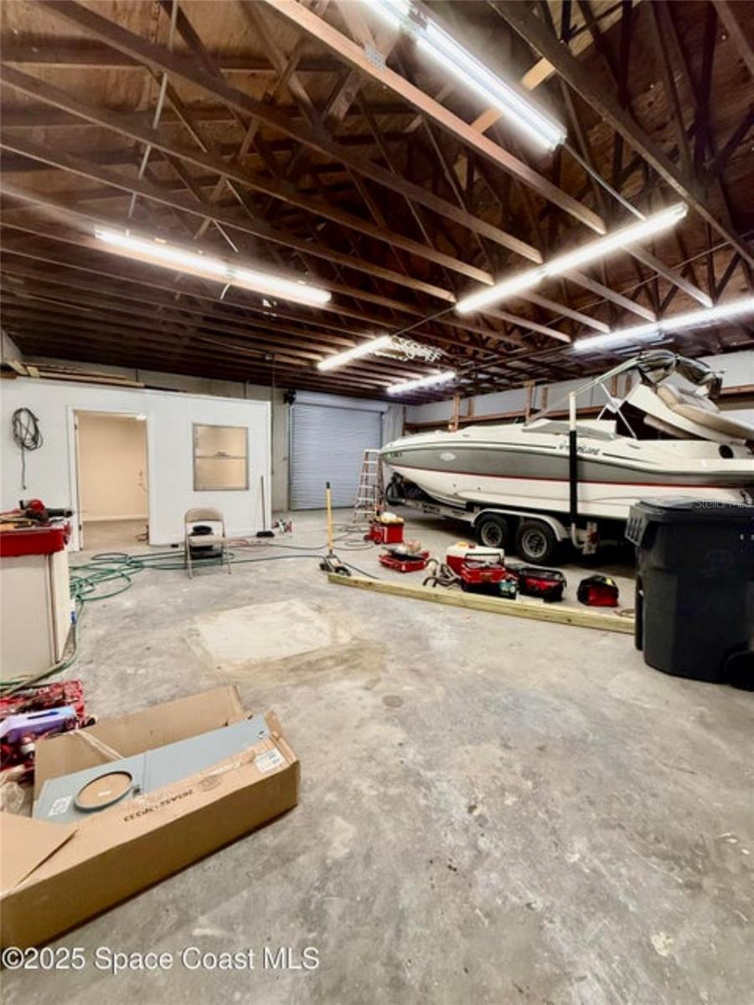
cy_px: 502
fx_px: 407
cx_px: 377
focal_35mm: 14
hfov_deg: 85.7
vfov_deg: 102.1
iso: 320
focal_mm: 2.22
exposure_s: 1/120
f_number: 2.2
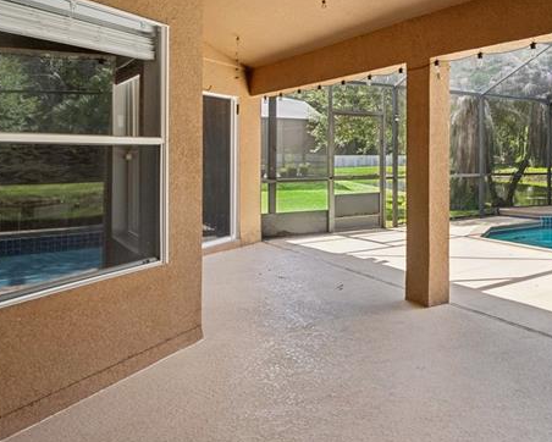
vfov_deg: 42.8
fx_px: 556
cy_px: 151
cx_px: 587
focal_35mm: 34
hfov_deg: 42.9
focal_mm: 16
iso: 160
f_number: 8
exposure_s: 1/80
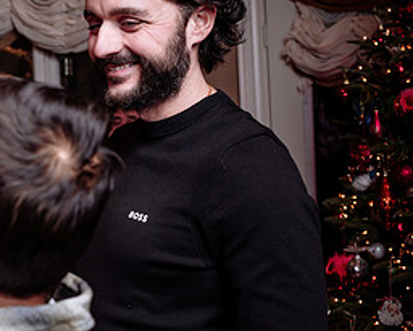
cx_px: -9
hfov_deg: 26.0
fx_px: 844
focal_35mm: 69
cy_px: 143
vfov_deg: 22.2
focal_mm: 28
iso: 500
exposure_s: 1/200
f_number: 4.5
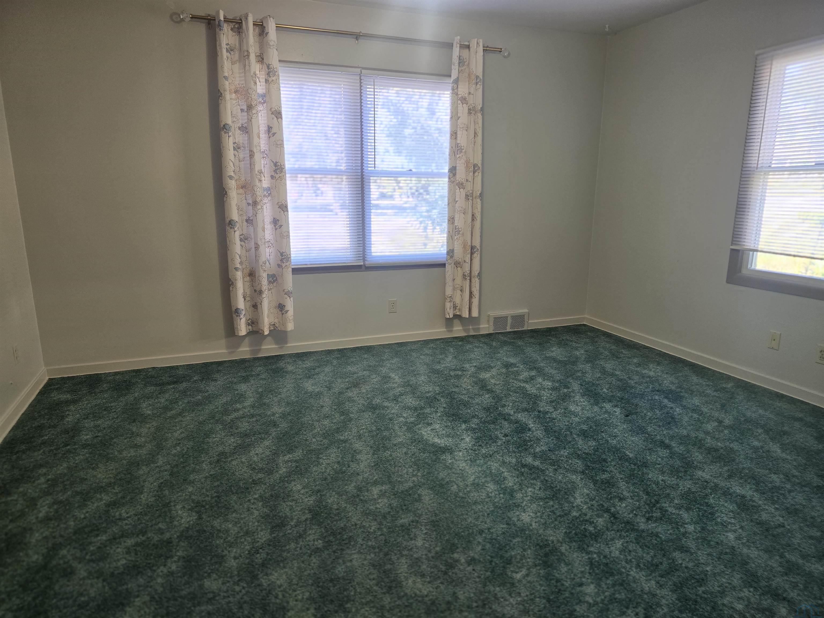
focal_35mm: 23
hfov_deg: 73.9
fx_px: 547
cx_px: 412
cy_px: 309
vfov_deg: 58.9
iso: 200
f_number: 1.7
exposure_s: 1/120
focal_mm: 6.3
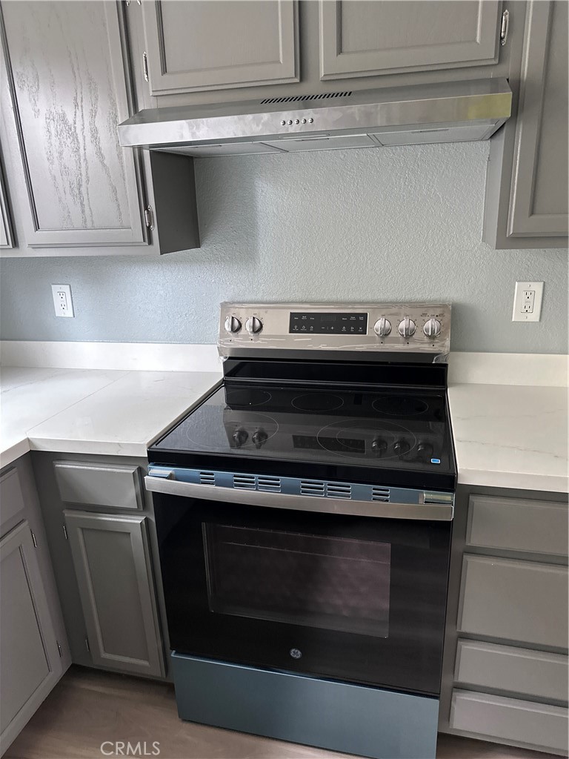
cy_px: 380
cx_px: 284
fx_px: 526
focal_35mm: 24
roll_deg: +2.2
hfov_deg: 56.8
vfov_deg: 71.6
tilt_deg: -12.9
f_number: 1.78
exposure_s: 1/60
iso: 400
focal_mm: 6.86
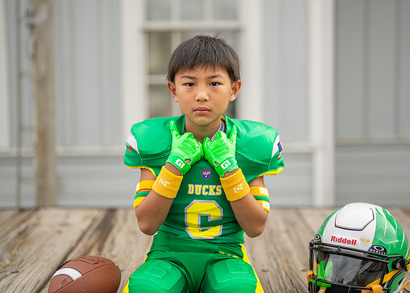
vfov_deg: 25.3
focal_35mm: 56
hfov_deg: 35.0
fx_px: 651
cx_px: 217
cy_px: 139
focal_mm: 50
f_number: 1.2
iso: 125
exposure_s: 1/1600
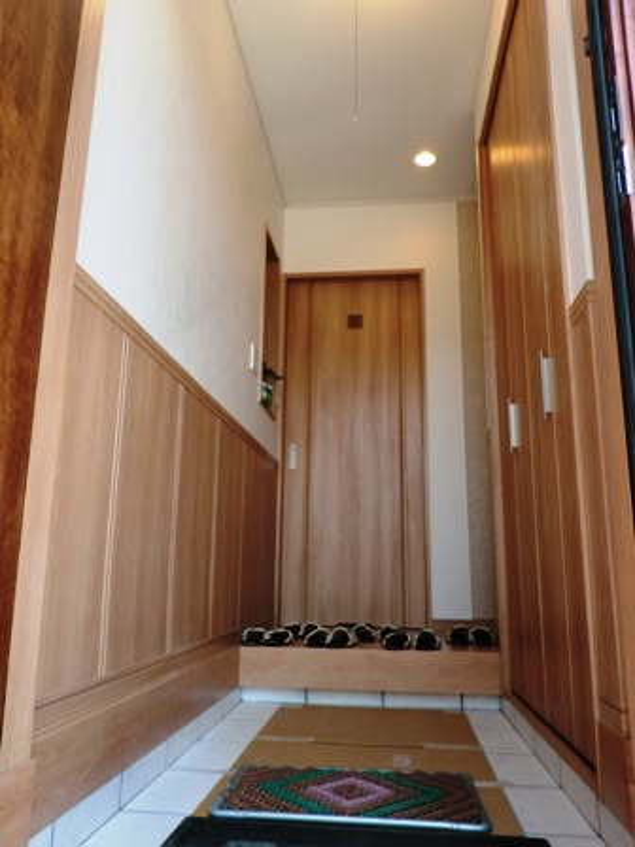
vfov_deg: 67.3
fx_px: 636
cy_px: 424
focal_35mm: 26
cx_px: 318
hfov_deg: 53.1
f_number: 2.8
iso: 50
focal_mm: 4.7
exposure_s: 1/200
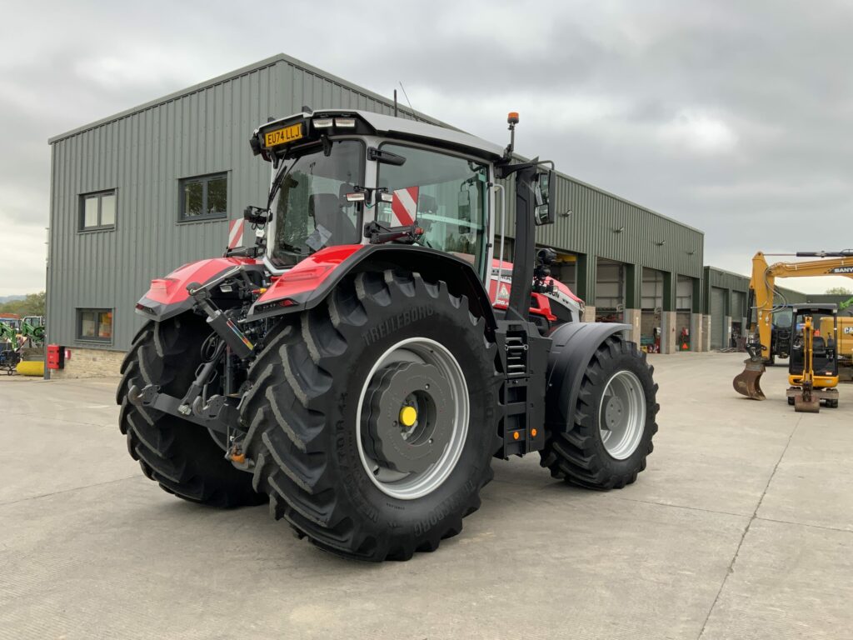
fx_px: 715
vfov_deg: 48.2
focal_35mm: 29
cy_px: 320
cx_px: 426
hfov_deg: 61.7
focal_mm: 3
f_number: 1.8
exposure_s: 1/128
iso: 16
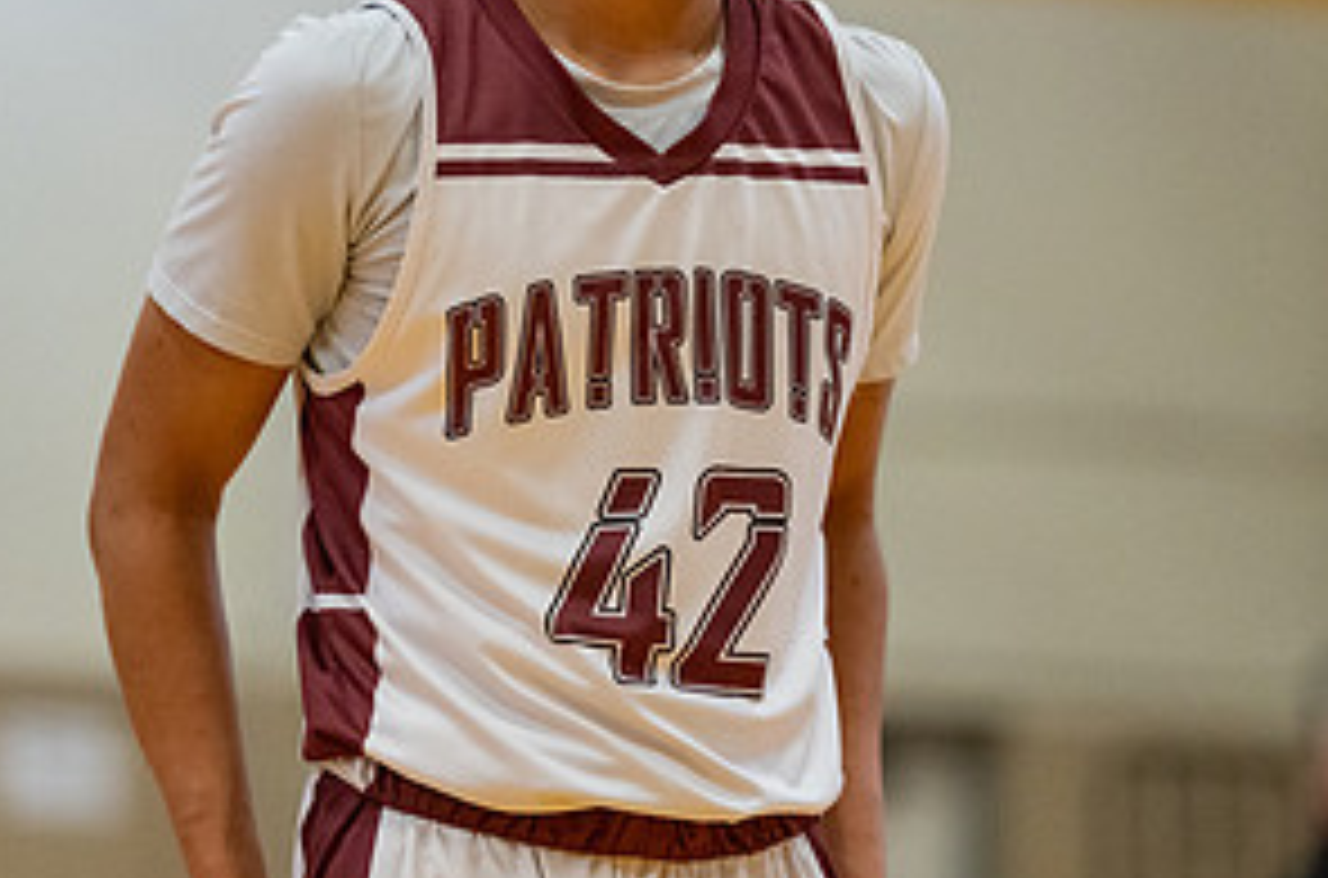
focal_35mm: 373
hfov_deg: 5.5
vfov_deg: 3.7
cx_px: 553
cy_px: 47
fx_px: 13723
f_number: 2.8
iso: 5000
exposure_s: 1/1000
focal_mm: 170
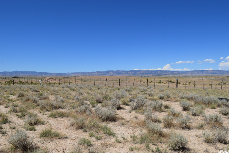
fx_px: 191
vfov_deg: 43.7
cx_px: 114
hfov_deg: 61.9
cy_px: 76
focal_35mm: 30
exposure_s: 1/500
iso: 200
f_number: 11
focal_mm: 20
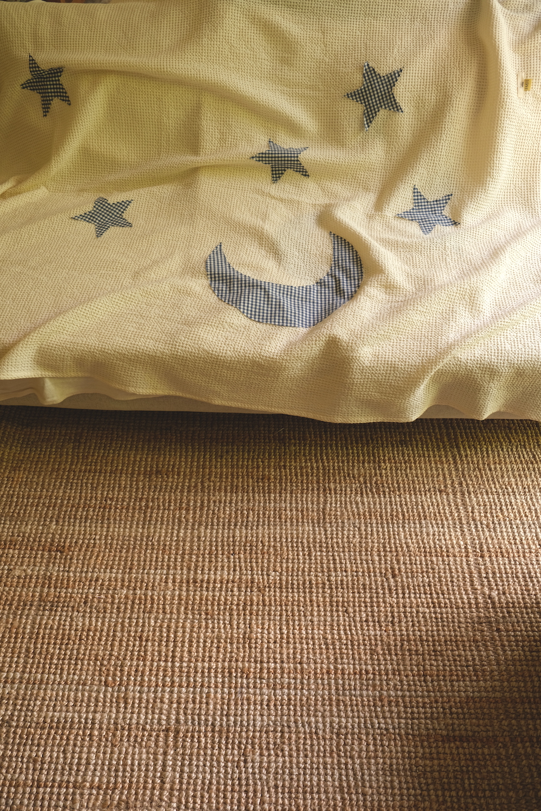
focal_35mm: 27
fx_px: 609
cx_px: 270
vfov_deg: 67.4
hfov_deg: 47.9
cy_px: 406
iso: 160
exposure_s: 1/38
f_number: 2.8
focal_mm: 18
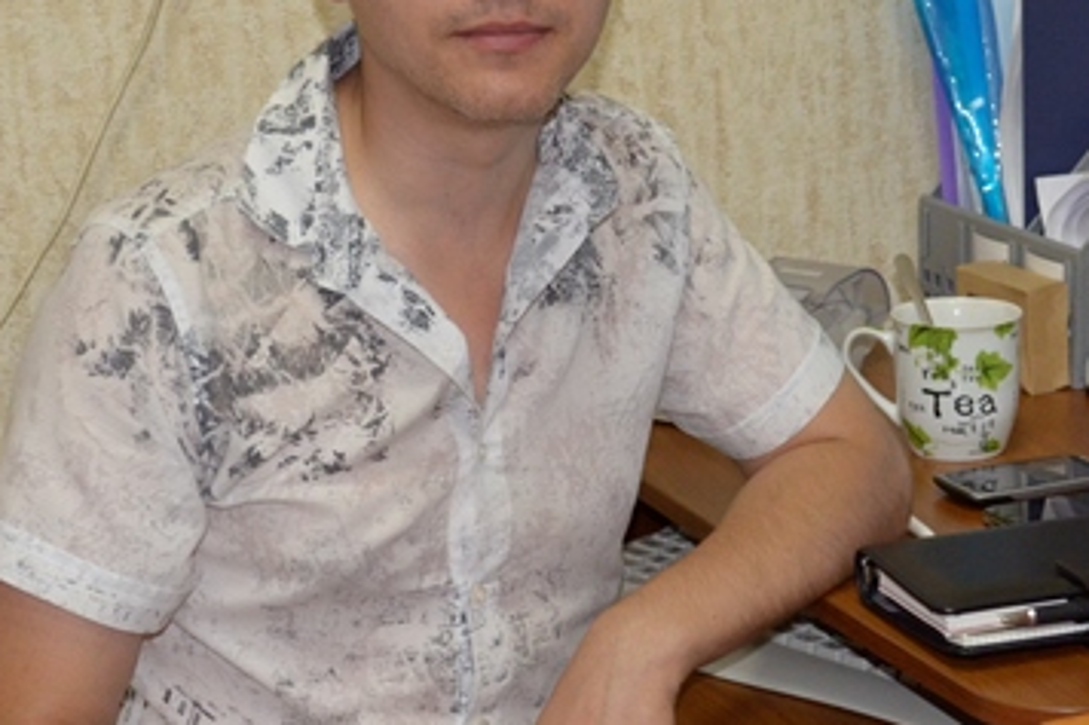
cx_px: 619
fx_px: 2691
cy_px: 297
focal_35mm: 89
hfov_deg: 22.9
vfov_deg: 15.3
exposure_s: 1/200
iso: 1600
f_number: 4.5
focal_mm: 28
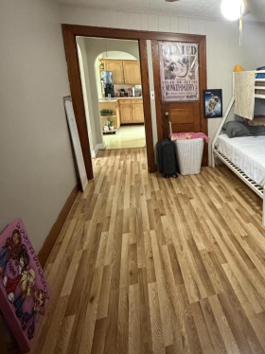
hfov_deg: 49.7
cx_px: 231
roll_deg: +0.4
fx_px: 255
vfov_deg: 68.7
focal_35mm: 25
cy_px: 141
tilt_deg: -12.2
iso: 1000
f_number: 2.2
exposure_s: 1/40
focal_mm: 2.22
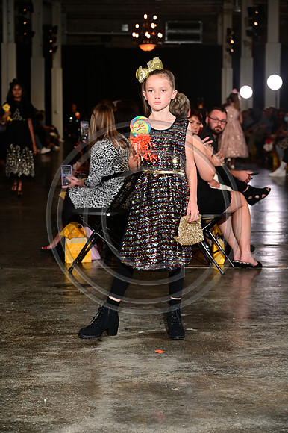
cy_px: 216
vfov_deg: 22.2
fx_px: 1105
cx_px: 144
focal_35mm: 92
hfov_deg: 14.8
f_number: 6.3
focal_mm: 92
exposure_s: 1/125
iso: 1000
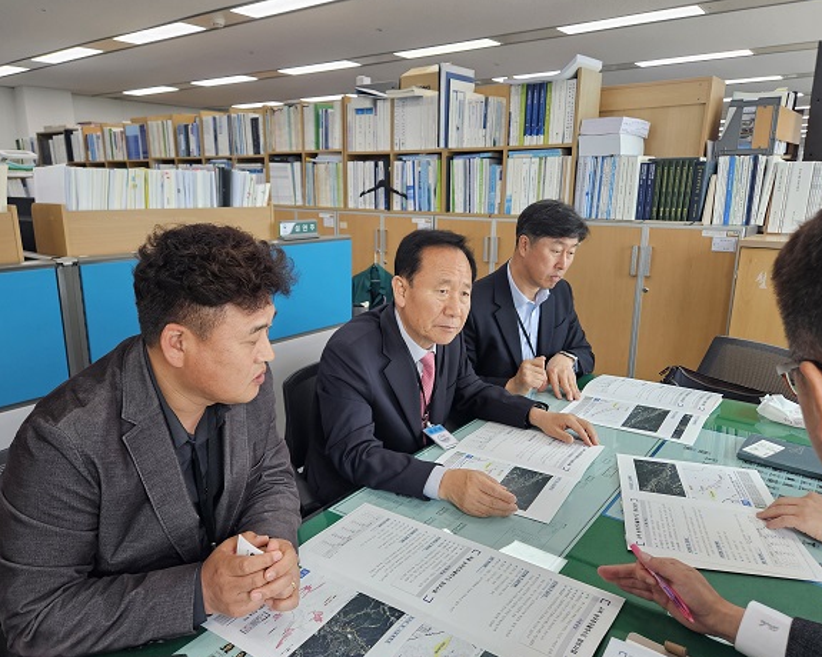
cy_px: 334
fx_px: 608
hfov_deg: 68.1
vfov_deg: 56.8
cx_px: 400
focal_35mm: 25
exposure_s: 1/120
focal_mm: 5.4
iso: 160
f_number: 1.8
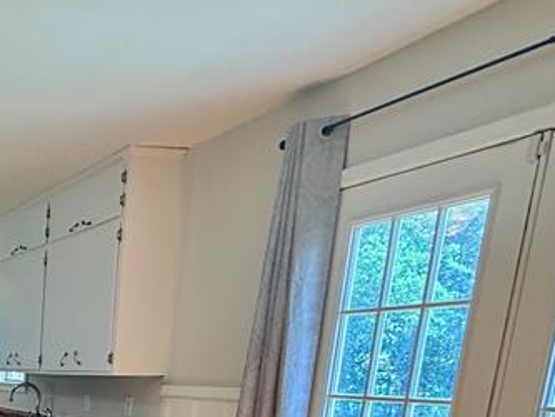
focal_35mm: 43
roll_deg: -0.2
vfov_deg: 28.6
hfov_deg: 34.5
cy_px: 515
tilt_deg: -11.1
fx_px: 690
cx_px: -120
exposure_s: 1/120
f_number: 2.2
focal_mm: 2.22
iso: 200
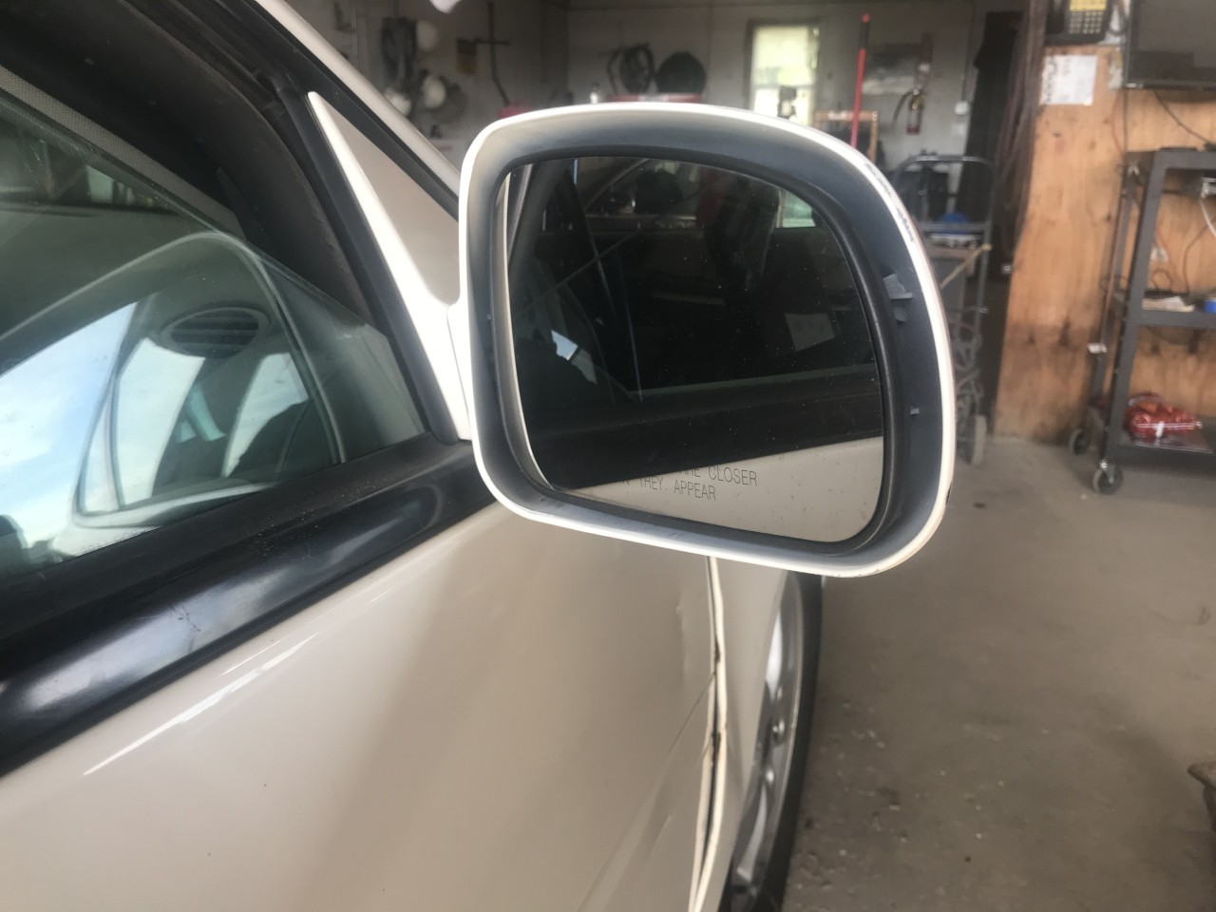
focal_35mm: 28
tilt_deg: -17.5
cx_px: 608
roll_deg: -2.0
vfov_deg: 49.7
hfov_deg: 63.4
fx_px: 984
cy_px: 456
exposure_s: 1/120
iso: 32
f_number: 1.8
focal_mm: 3.99
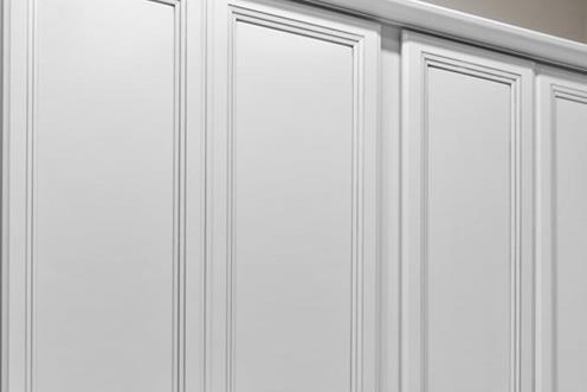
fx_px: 1076
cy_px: 570
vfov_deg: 18.5
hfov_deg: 30.3
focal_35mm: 66
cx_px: 388
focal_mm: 16
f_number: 8
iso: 100
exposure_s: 1/2.5
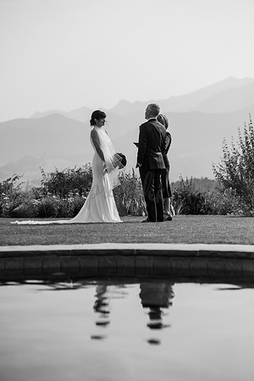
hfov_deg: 16.1
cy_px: 190
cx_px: 127
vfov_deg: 23.9
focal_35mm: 85
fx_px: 900
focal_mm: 85
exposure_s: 1/4000
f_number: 2.5
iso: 160
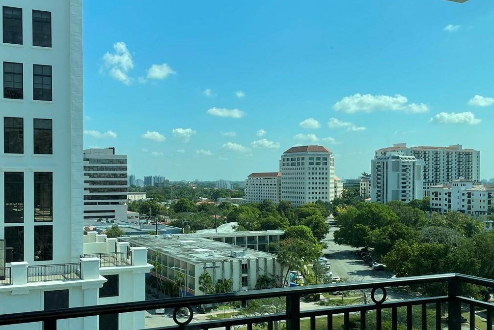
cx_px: 227
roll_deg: +0.3
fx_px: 590
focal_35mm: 43
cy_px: 194
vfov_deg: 31.1
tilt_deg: -1.3
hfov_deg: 45.4
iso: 32
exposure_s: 1/2398
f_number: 1.6
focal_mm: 4.2
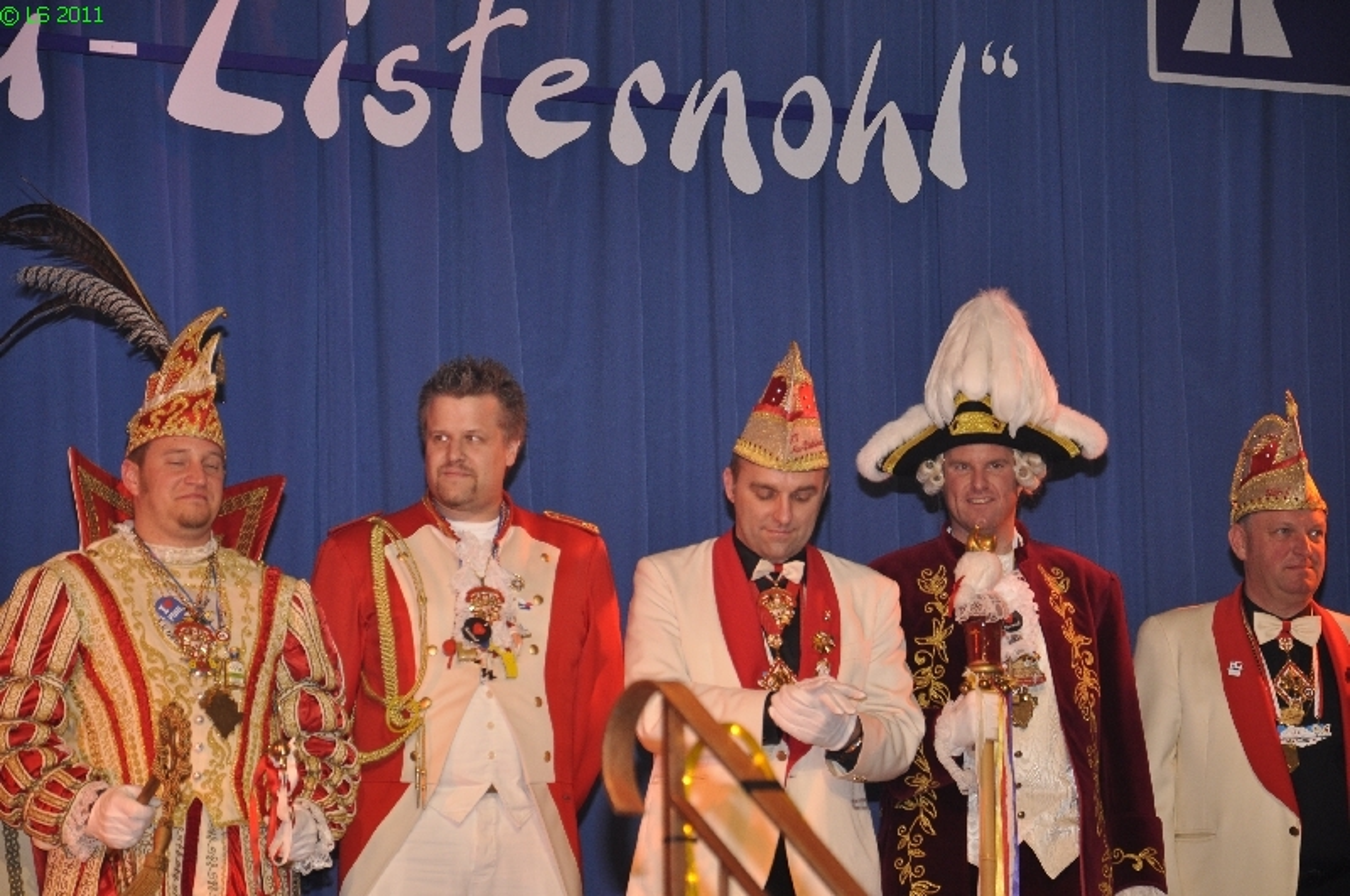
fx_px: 5898
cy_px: 448
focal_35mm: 158
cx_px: 675
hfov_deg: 13.1
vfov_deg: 8.7
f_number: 5.6
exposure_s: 1/60
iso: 400
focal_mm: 105
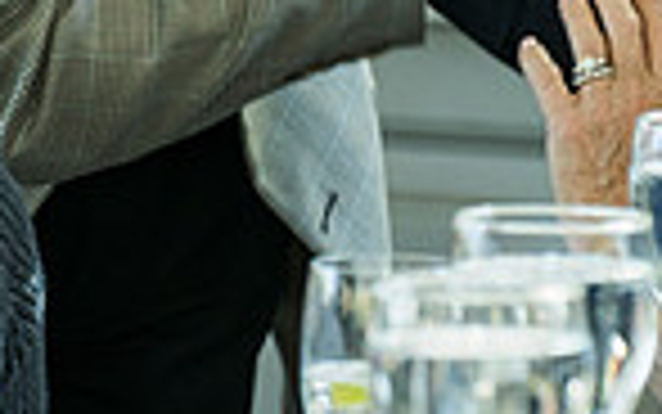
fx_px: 13049
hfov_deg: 2.9
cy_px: -223
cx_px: 320
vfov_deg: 1.8
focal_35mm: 723
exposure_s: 1/160
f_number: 5.6
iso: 800
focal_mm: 180
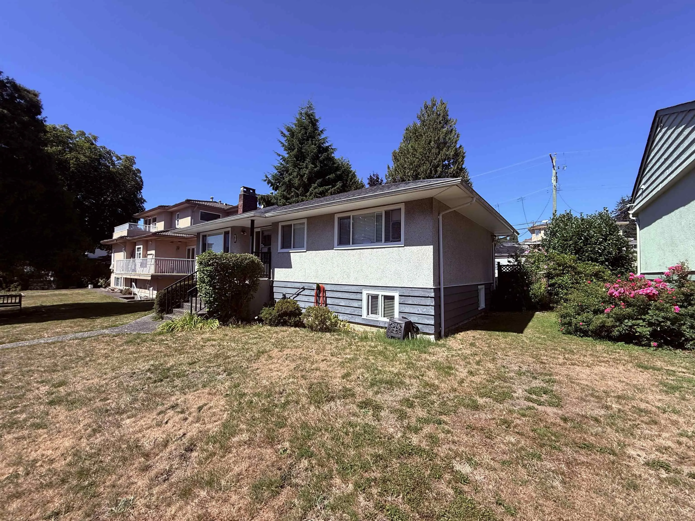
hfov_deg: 102.1
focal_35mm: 14
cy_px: 260
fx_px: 281
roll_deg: -0.7
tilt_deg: +0.6
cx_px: 348
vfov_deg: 85.7
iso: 50
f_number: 2.2
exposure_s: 1/1656
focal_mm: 2.22
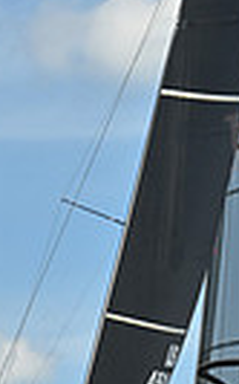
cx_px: 76
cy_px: 289
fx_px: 3255
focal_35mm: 312
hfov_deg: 4.2
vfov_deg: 6.7
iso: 250
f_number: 10
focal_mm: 70
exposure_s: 1/1000
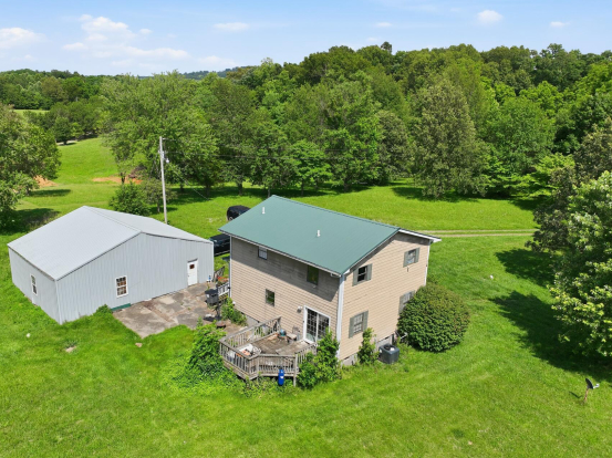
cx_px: 259
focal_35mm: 29
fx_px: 512
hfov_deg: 61.4
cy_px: 242
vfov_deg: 48.2
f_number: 2.8
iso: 100
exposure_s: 1/2500
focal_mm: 12.3
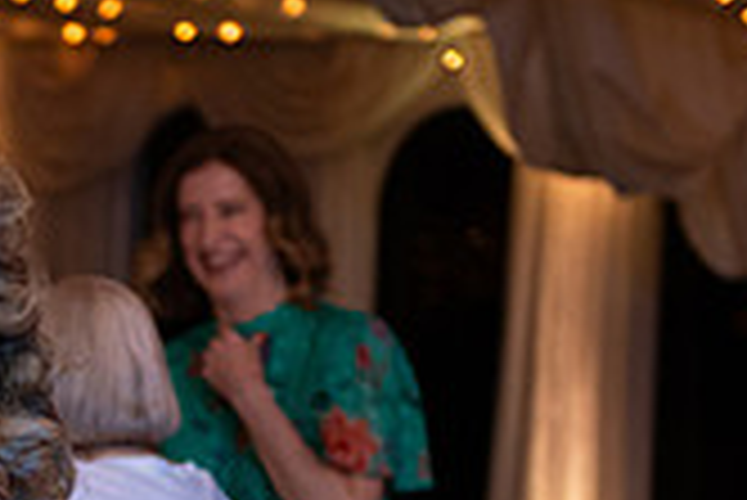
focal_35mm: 192
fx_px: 3987
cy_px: 714
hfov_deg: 10.5
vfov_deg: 7.1
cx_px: -184
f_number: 3.5
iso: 1000
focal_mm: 55
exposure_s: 1/160
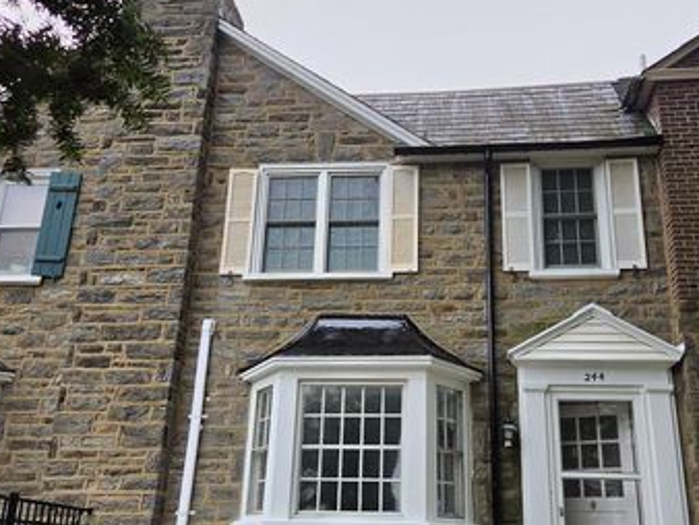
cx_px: 389
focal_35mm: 34
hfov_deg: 53.8
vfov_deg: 41.6
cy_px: 326
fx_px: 687
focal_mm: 5.4
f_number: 1.8
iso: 80
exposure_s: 1/4883
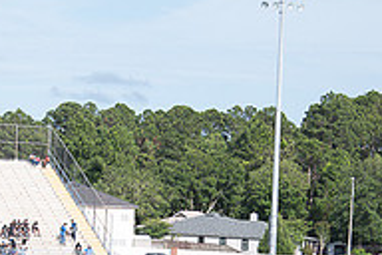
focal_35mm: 151
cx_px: 117
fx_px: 1602
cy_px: 295
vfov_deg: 9.0
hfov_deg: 13.6
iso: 100
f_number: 4
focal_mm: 50
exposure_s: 1/200
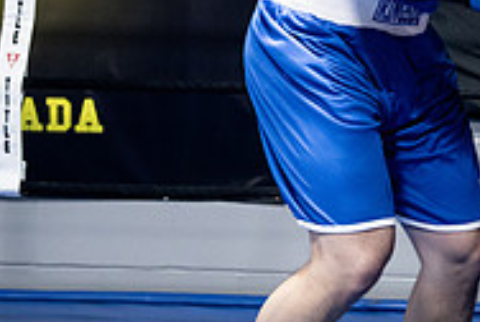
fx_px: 2016
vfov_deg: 9.0
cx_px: 585
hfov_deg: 13.2
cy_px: -83
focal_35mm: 151
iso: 8000
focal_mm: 49
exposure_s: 1/1000
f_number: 2.8
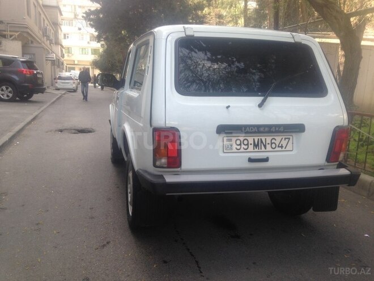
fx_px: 357
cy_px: 140
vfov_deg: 42.9
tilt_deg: -8.2
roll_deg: -2.2
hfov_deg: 55.4
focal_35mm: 33
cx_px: 187
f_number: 2.4
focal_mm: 4.12
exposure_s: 1/158
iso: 50
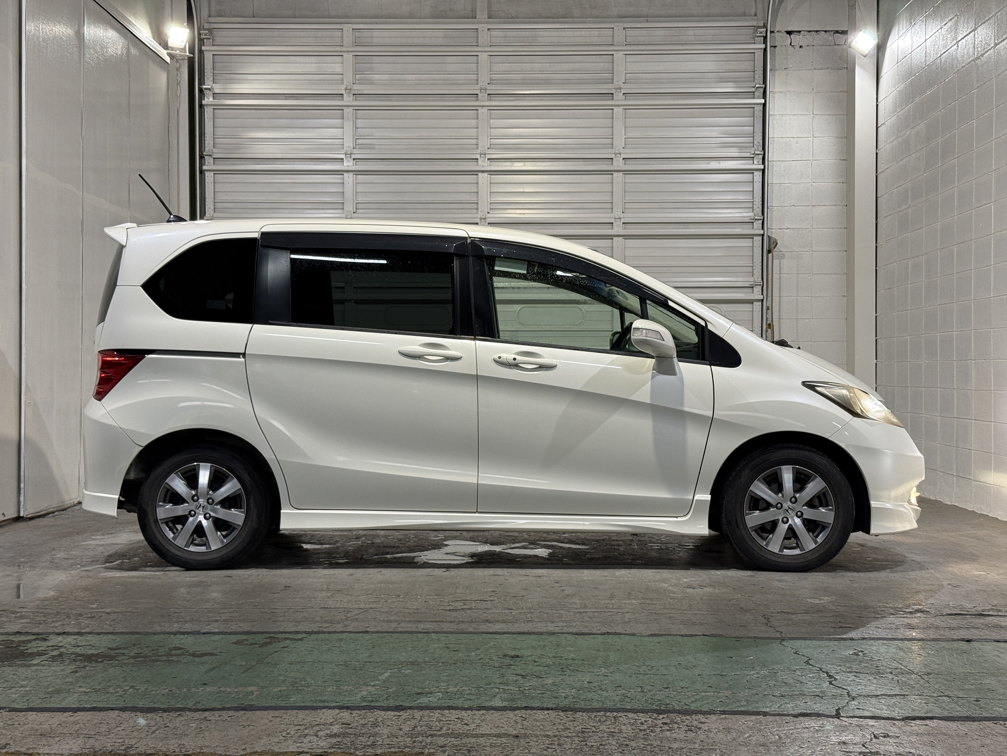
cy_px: 378
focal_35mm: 48
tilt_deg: +0.0
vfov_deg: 30.3
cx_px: 504
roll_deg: -0.3
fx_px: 1396
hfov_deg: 39.7
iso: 64
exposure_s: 1/60
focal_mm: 6.76
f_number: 1.78
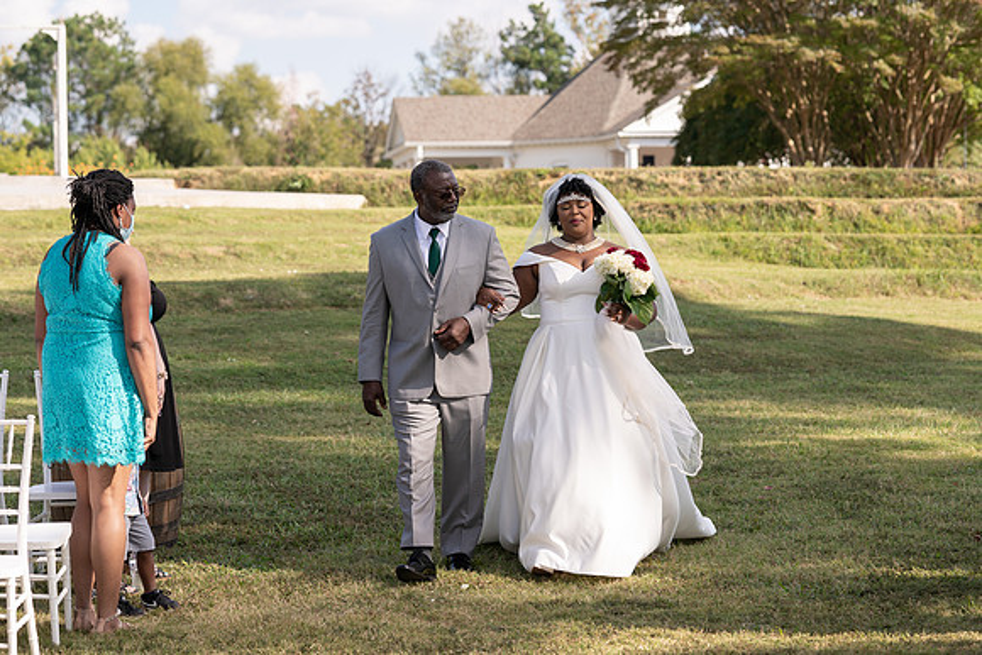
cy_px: 318
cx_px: 522
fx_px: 2356
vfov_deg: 15.8
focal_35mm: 86
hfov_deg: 23.5
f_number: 4
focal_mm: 80
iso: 100
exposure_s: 1/500
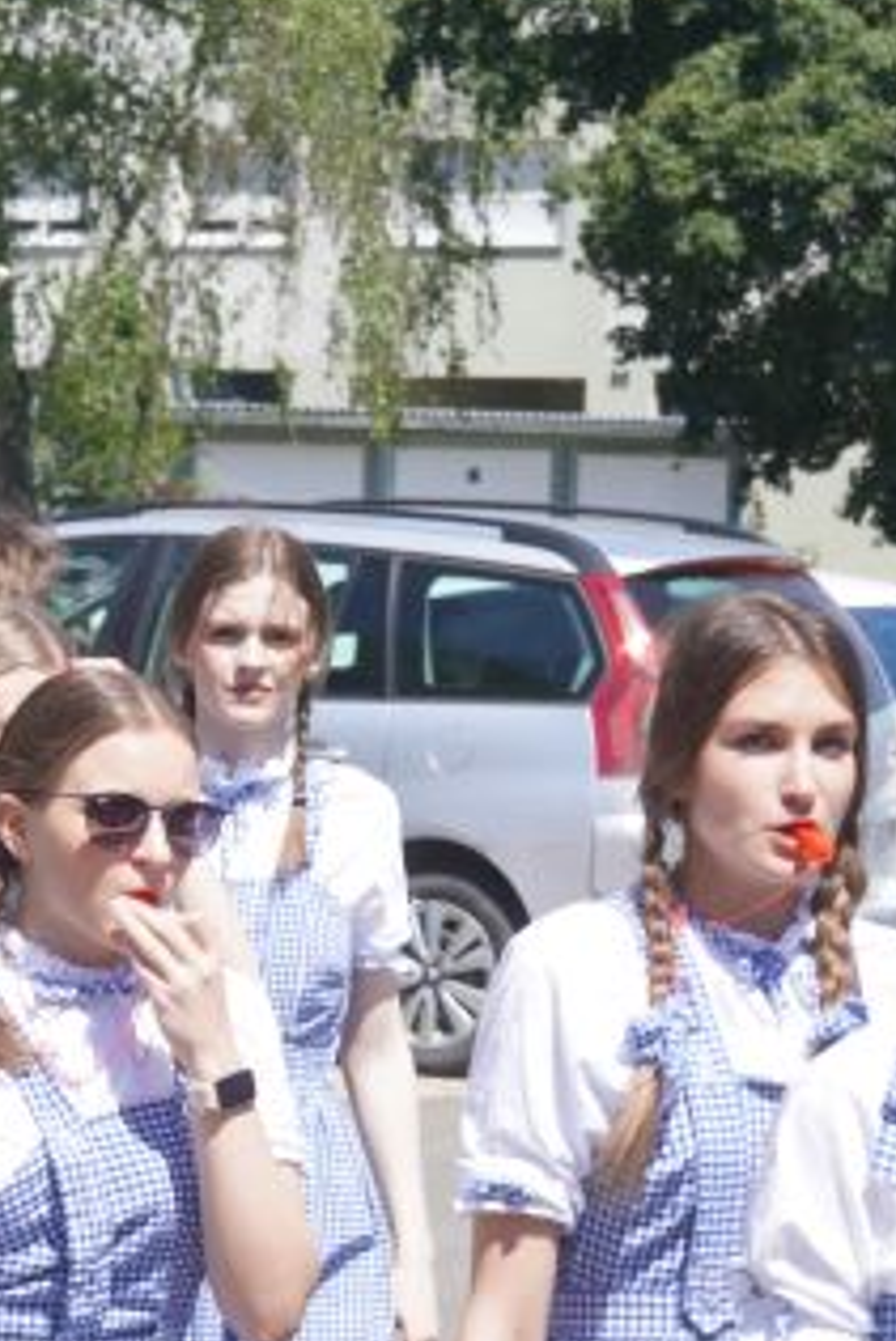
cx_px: -59
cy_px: 1018
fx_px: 8763
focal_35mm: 235
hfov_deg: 5.8
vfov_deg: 8.7
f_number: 7.1
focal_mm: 50
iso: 100
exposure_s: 1/200
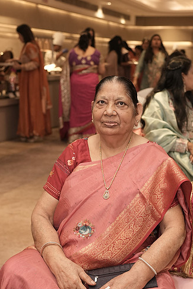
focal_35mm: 62
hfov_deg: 21.9
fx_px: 497
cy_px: 150
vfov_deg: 32.3
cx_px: 110
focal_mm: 35
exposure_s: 1/160
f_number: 2.8
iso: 1250
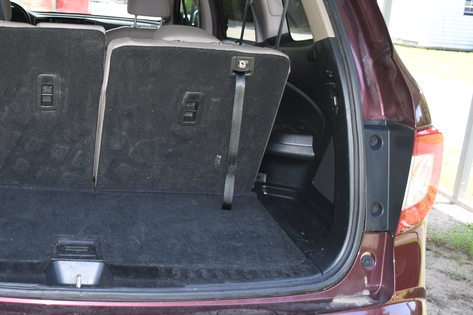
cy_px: 109
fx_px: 604
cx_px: 74
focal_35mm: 46
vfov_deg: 29.1
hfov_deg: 40.4
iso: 100
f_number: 3.5
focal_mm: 18
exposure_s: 1/60
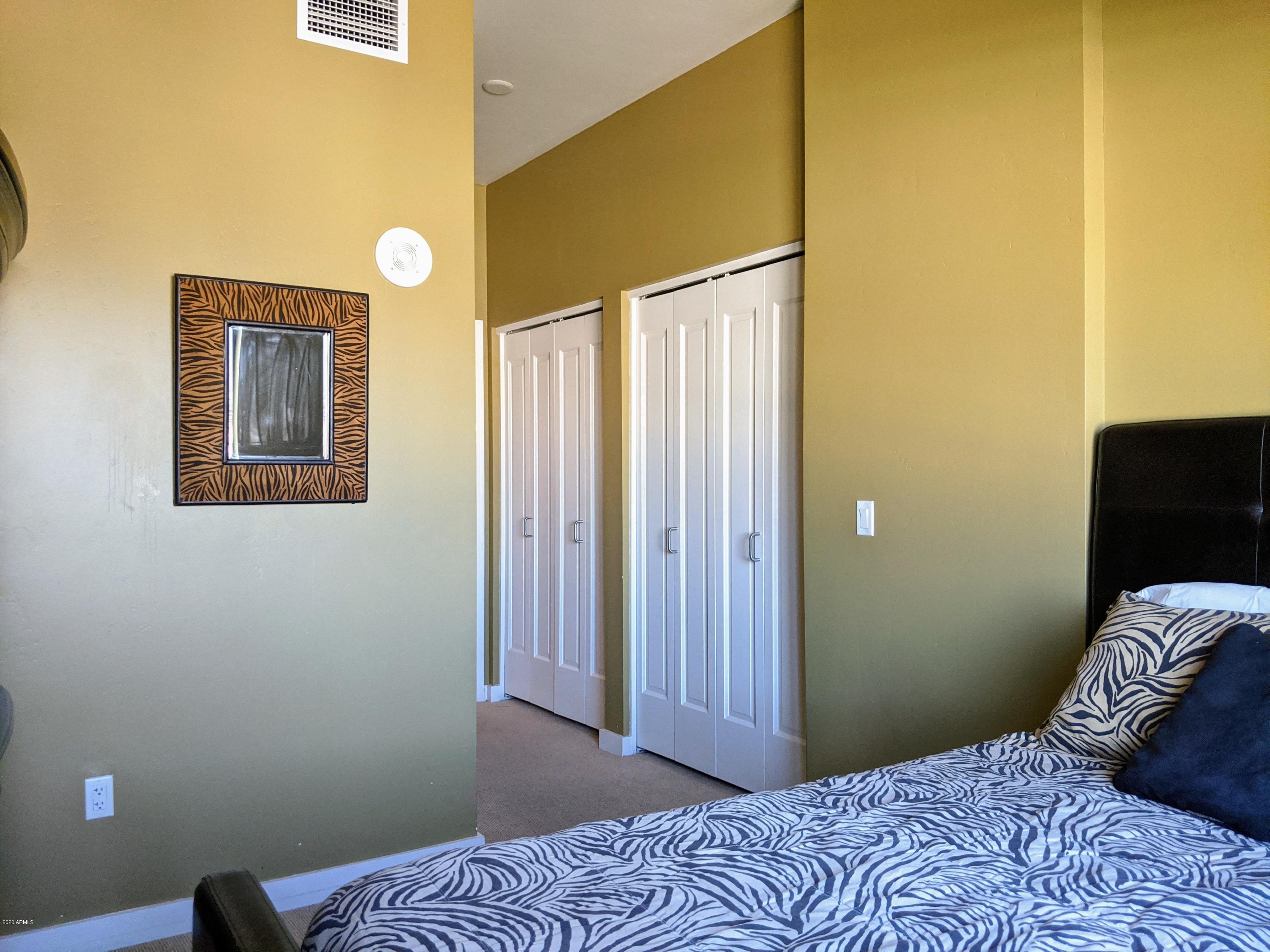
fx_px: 991
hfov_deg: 65.3
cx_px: 635
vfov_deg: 51.4
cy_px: 476
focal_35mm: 27
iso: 243
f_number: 1.8
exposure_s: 1/60
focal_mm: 4.44
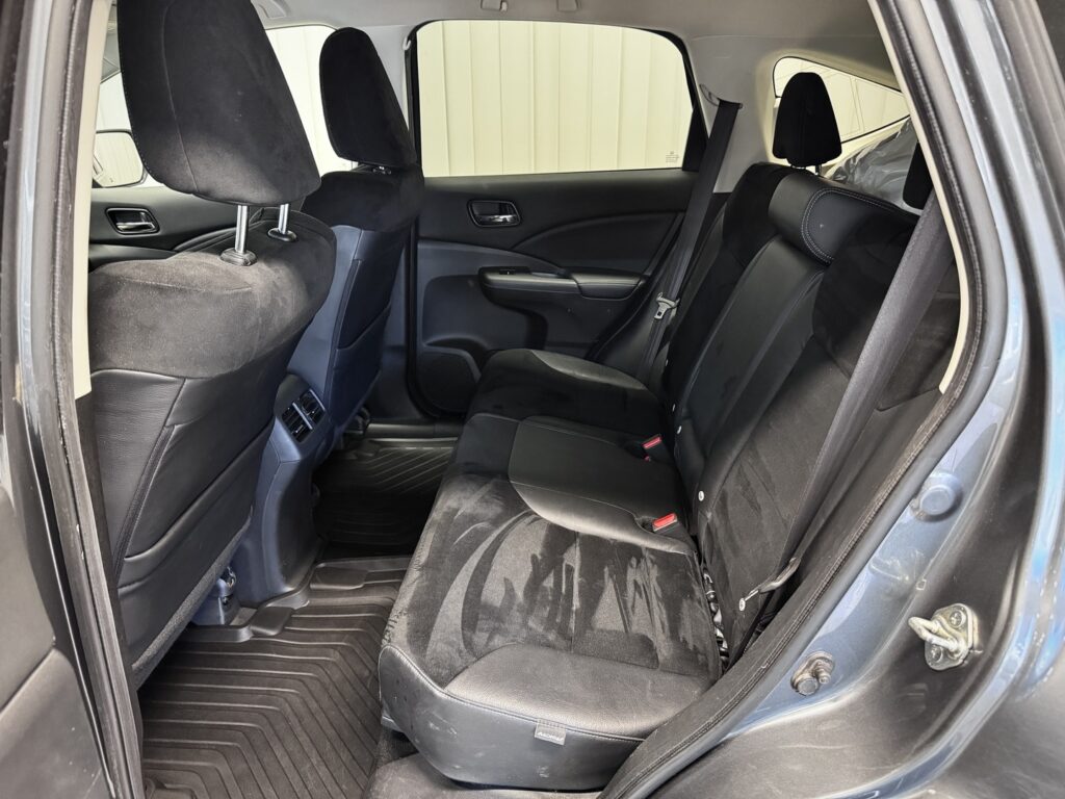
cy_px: 400
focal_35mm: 24
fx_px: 738
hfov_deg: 71.6
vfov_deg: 56.8
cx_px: 532
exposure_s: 1/33
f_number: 1.78
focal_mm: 6.76
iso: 800
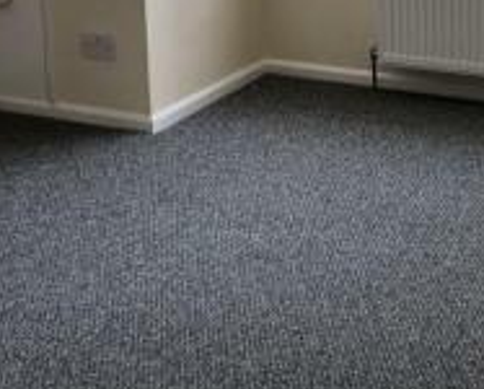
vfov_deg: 16.9
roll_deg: +1.2
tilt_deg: -11.7
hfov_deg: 21.7
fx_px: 1262
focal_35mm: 88
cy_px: -45
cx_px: 270
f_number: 1.8
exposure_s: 1/100
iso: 64
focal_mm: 3.99
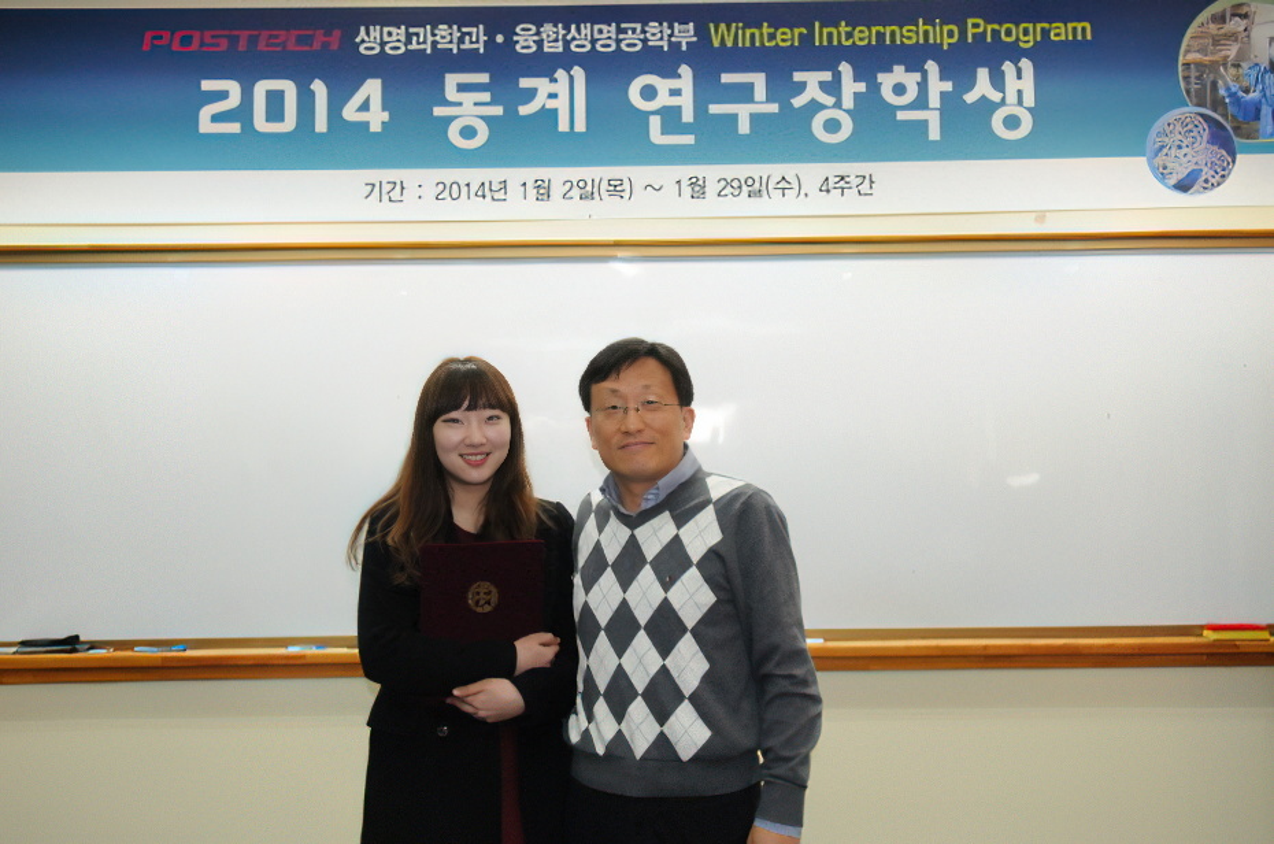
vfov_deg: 36.7
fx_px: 1271
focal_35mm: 36
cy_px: 422
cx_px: 637
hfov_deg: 53.2
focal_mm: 24
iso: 2000
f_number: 3.5
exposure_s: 1/250
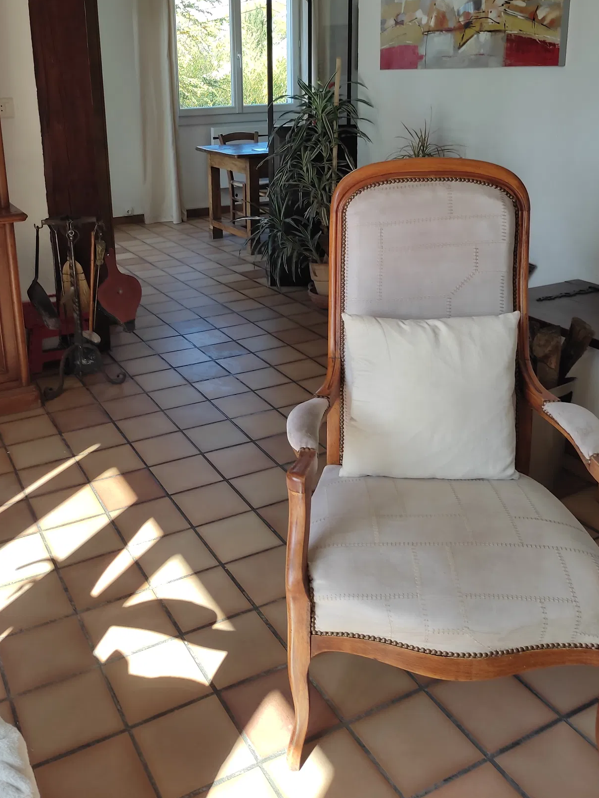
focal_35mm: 33
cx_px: 250
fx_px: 761
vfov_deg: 54.3
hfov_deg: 42.8
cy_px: 273
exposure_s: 1/115
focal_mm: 4.7
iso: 100
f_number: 1.79
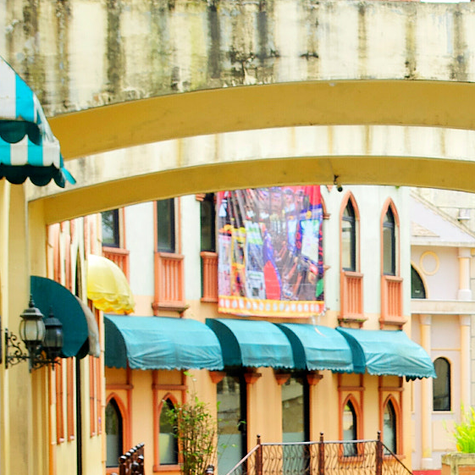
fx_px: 2453
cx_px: 542
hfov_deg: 10.9
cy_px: 500
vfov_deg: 10.9
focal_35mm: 158
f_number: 5
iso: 250
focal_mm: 34.38
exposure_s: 1/250
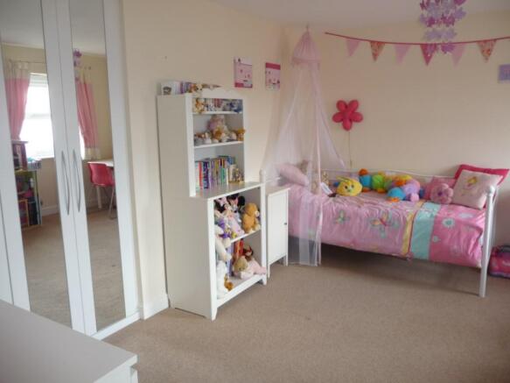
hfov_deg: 63.5
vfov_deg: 49.7
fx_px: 412
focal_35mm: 28
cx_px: 255
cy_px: 192
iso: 100
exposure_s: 1/10
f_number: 3.3
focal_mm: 4.7
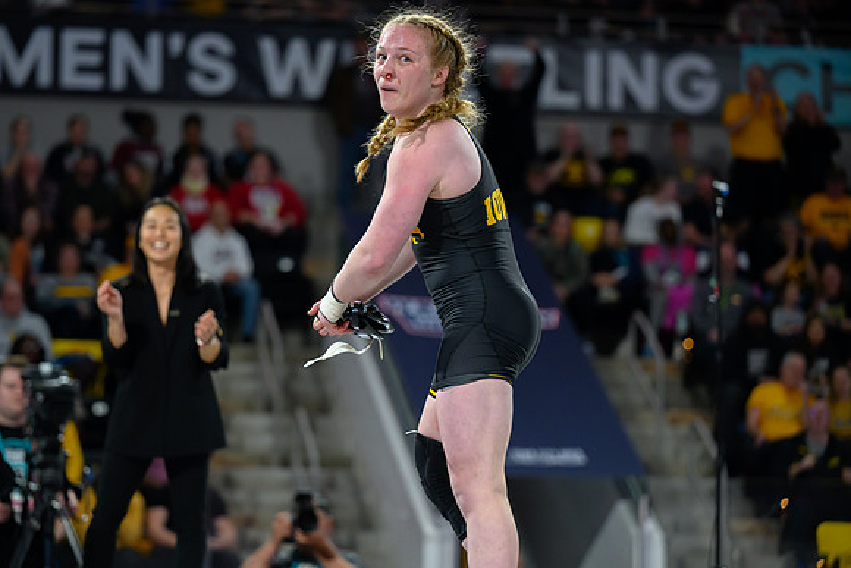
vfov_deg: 9.7
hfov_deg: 14.5
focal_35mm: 141
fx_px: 3338
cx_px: 389
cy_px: 289
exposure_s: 1/800
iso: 2500
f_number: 2.8
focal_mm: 125
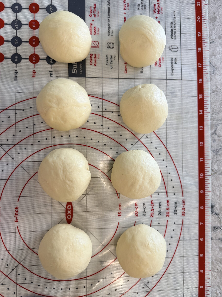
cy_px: 146
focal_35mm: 25
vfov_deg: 69.4
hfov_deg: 54.9
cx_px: 113
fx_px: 214
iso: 64
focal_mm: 6.76
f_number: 1.78
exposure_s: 1/211
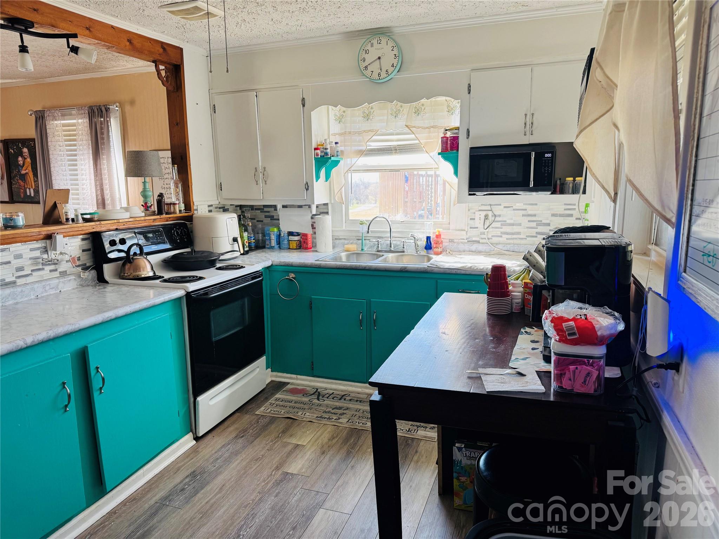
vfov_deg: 56.8
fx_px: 498
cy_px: 270
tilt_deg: -10.5
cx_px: 360
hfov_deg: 71.6
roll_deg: +1.1
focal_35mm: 24
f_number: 1.78
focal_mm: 6.76
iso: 100
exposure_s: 1/100
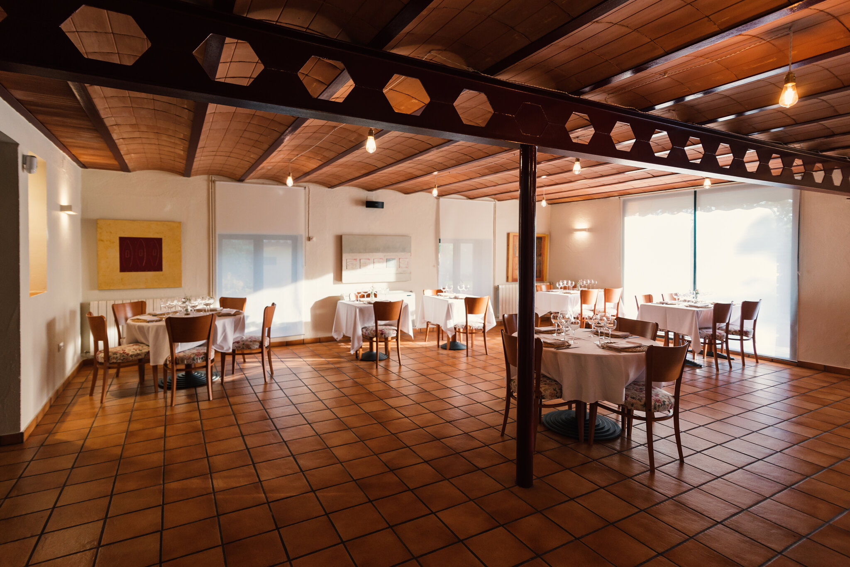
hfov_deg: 93.3
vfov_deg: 70.5
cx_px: 425
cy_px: 284
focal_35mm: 17
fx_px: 402
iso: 800
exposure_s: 1/100
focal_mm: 17
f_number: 4
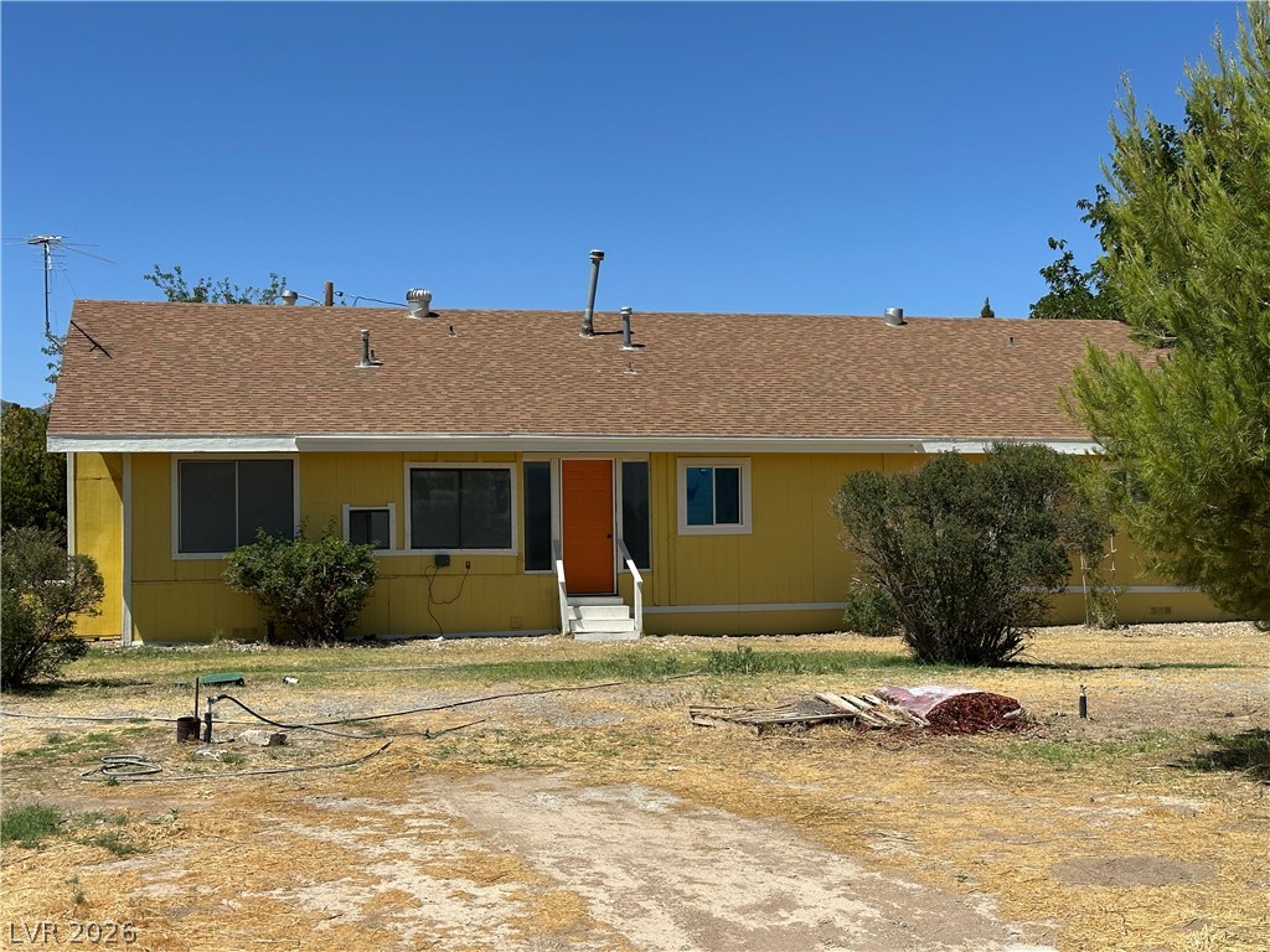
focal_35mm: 48
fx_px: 1761
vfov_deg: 30.3
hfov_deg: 39.7
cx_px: 635
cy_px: 476
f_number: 1.78
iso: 64
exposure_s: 1/5556
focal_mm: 6.86
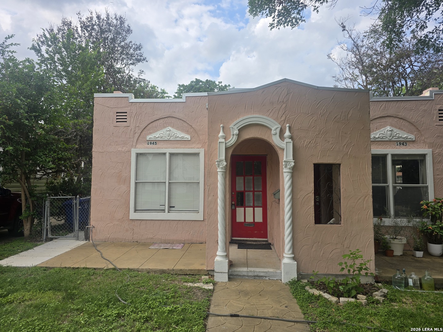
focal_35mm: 23
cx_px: 222
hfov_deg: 73.9
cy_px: 166
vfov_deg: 58.9
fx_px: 294
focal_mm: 6.3
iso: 12
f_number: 1.7
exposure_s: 1/503
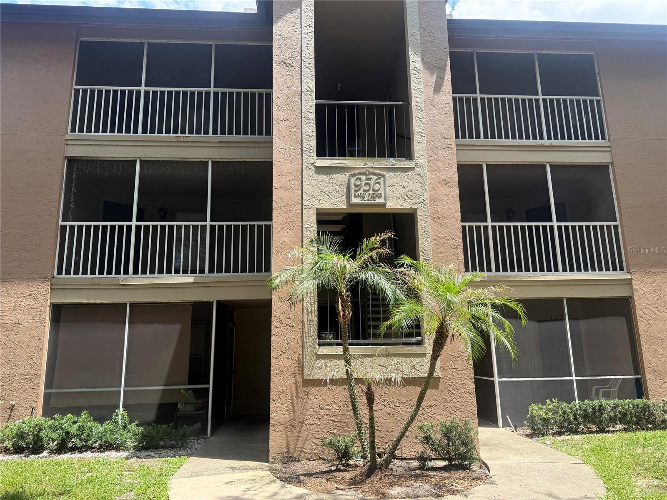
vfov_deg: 56.8
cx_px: 334
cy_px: 250
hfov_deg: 71.6
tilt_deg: +12.3
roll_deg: +1.1
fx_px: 462
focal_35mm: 24
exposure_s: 1/1122
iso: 80
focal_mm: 6.76
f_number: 1.78
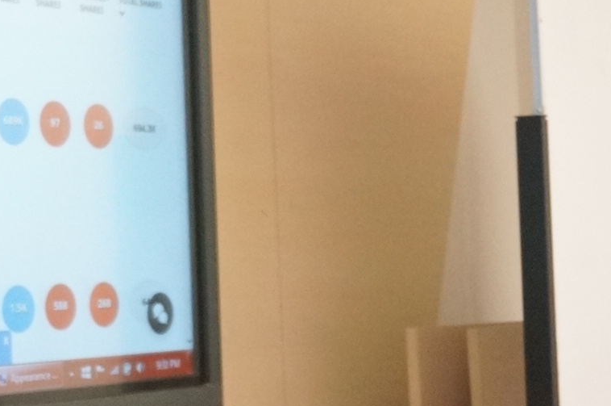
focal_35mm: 155
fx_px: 2627
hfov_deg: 12.6
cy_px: 13
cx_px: -299
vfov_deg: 8.8
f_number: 5
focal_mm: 32
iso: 3200
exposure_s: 1/80
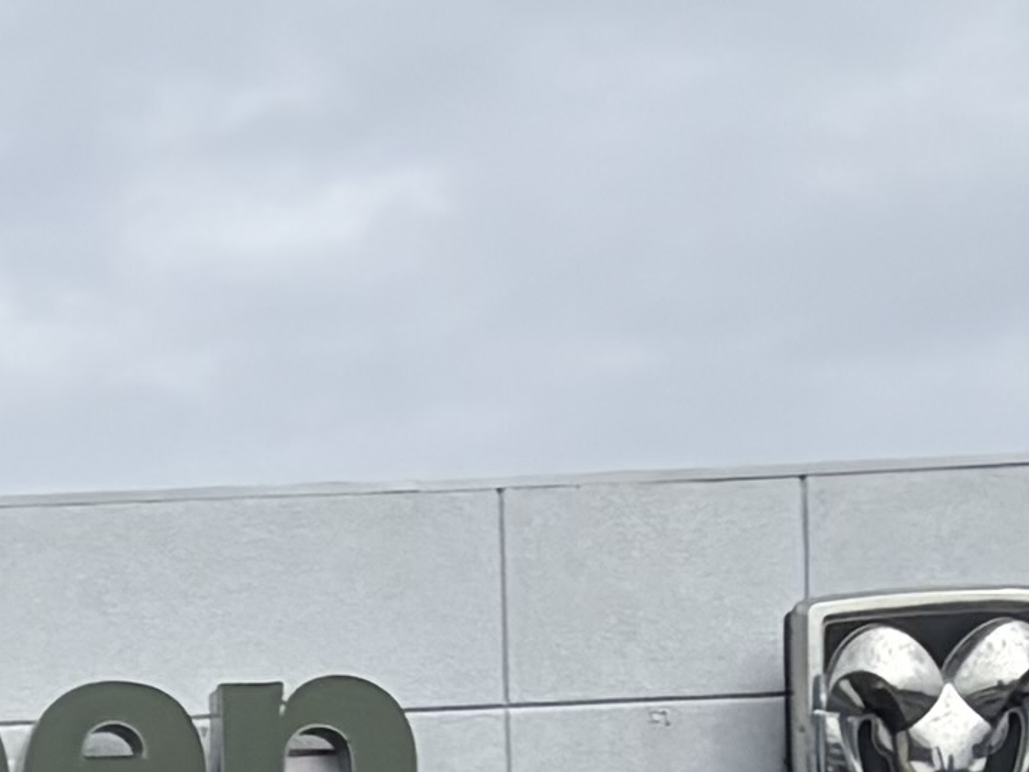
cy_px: 2428
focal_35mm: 207
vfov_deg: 6.5
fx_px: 6154
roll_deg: +2.2
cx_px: -1593
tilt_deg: -1.4
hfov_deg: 8.6
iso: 50
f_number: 1.6
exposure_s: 1/5348
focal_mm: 5.96
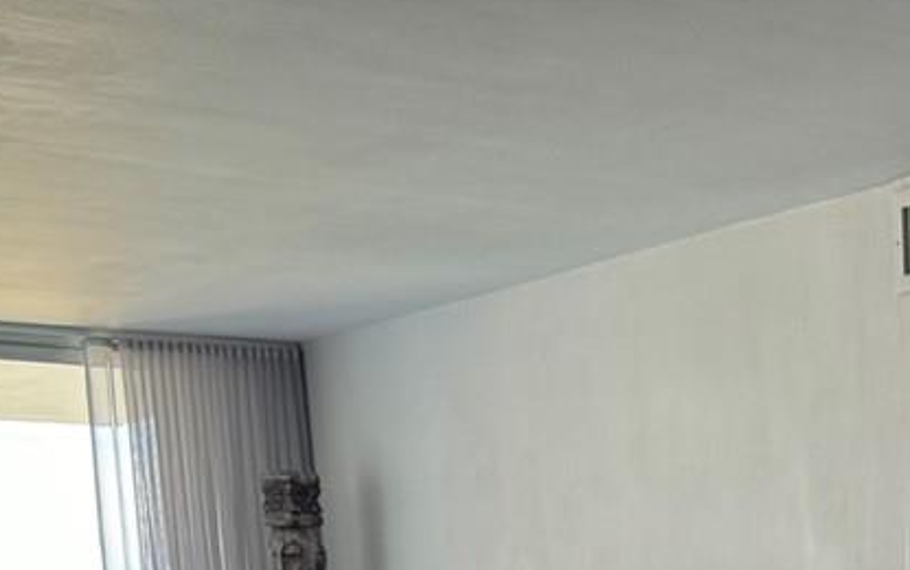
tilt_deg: -14.4
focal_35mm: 98
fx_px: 2432
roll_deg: +0.8
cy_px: 1300
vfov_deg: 11.4
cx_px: 1072
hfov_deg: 20.0
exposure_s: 1/120
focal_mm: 6.76
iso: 100
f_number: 1.78
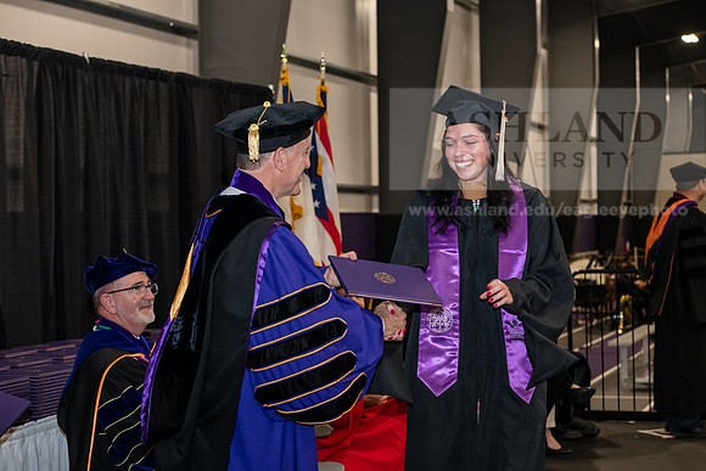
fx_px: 1373
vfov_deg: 19.5
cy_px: 236
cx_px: 353
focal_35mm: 70
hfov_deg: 28.8
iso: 2500
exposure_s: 1/200
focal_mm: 70
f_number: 5.6
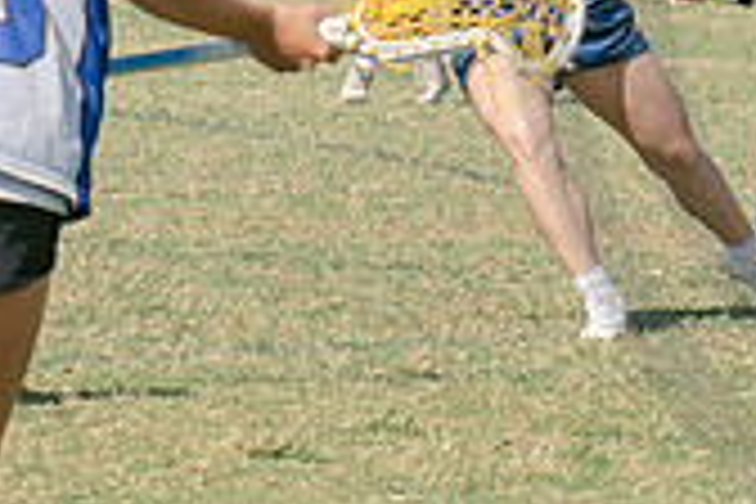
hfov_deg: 3.6
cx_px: 931
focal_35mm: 569
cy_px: -166
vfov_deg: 2.4
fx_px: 11948
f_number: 5.6
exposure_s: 1/1250
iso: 250
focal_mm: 70
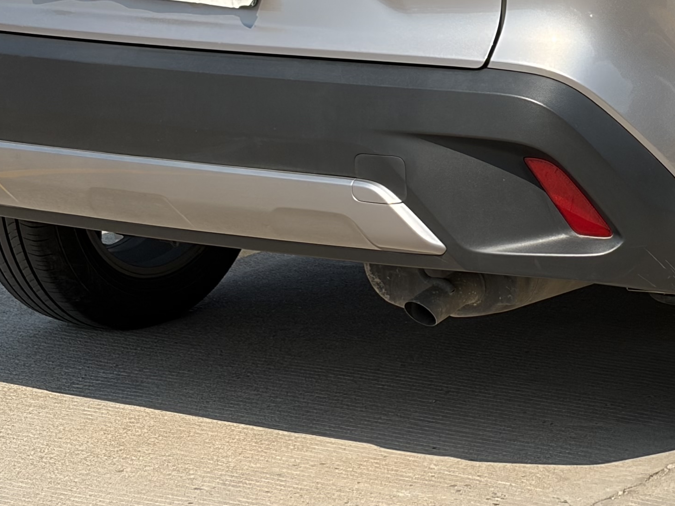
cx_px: 641
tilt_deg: -5.5
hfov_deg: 13.6
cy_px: -88
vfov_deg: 10.2
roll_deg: +0.0
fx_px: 2808
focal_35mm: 144
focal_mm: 5.96
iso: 32
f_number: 1.6
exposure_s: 1/2865
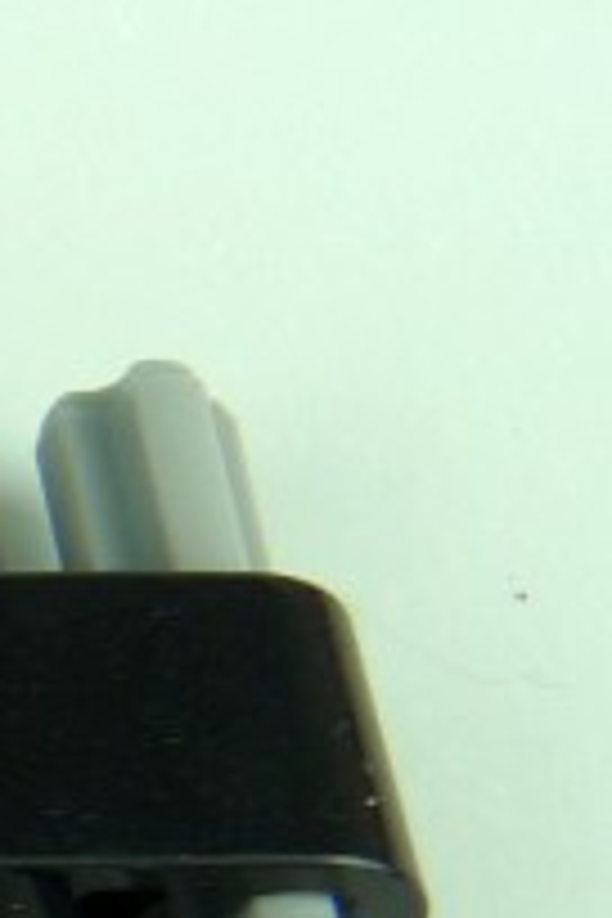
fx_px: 3595
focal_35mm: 141
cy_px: 1112
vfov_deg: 14.1
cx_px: -1260
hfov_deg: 8.2
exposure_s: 1/100
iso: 100
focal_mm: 4.8
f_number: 4
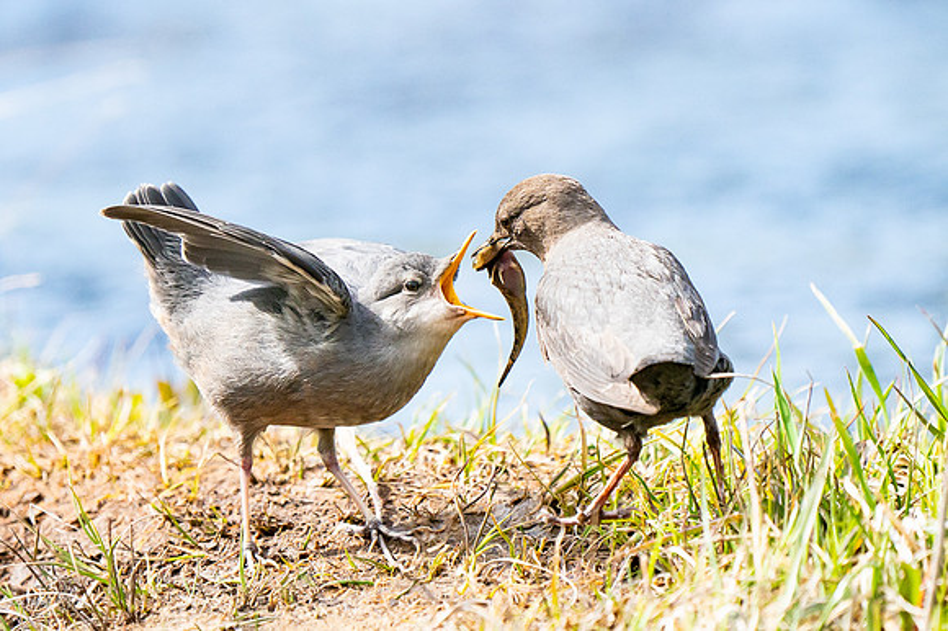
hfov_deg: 2.4
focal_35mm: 871
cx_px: 397
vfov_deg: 1.6
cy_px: 283
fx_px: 22930
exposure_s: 1/3200
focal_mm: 500
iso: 2500
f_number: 6.3
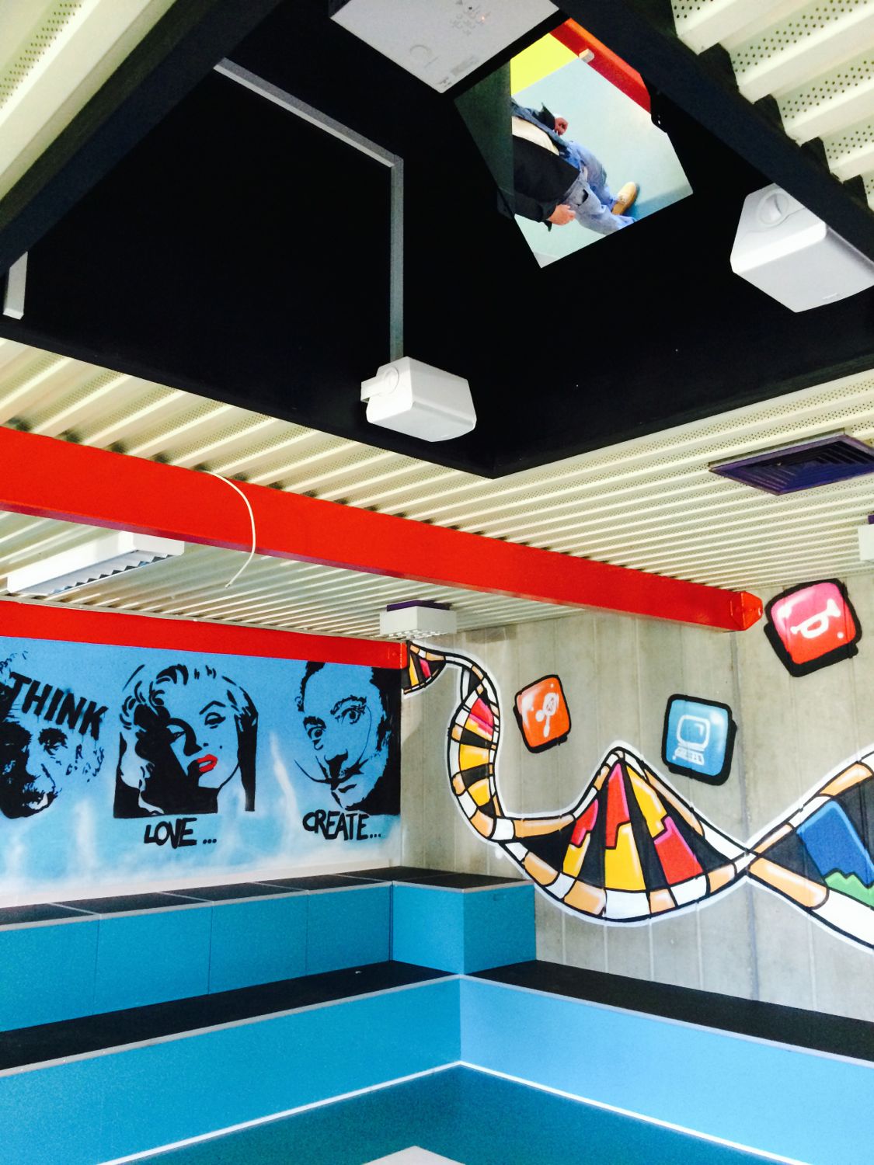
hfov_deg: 46.8
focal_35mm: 30
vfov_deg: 60.0
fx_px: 1010
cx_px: 437
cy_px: 582
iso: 250
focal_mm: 4.12
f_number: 2.2
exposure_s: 1/30
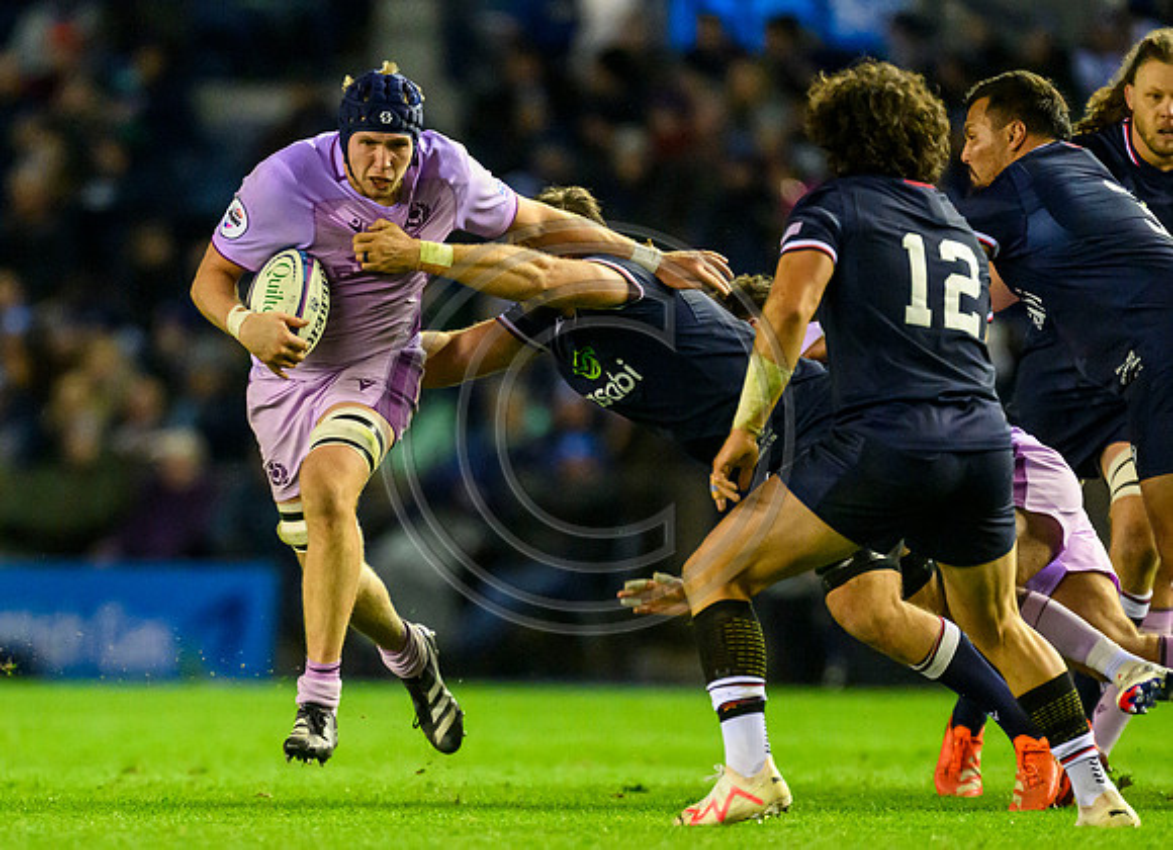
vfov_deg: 1.6
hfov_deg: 2.1
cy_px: 641
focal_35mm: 935
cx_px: 383
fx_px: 31286
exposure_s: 1/1000
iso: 10000
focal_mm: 560
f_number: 4
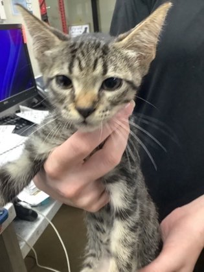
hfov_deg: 45.4
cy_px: 136
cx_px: 102
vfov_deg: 58.4
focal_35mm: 31
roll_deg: +6.0
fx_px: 244
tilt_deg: -23.7
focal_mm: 3.3
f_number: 2.4
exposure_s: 1/33
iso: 250
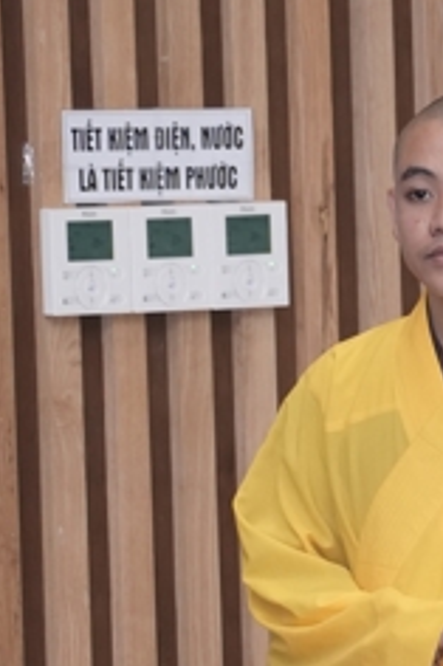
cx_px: 652
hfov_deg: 2.2
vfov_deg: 3.3
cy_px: 670
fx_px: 11460
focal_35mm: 620
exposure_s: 1/200
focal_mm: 150
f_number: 2.8
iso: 2000
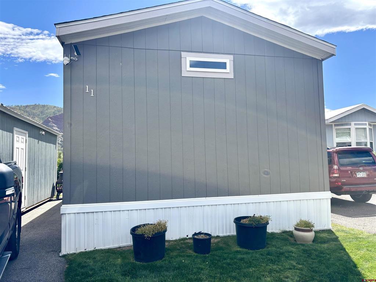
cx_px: 188
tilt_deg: +4.8
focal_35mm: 26
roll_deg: +2.0
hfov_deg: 67.3
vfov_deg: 53.1
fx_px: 282
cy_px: 141
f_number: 1.6
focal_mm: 5.96
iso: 50
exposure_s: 1/2062
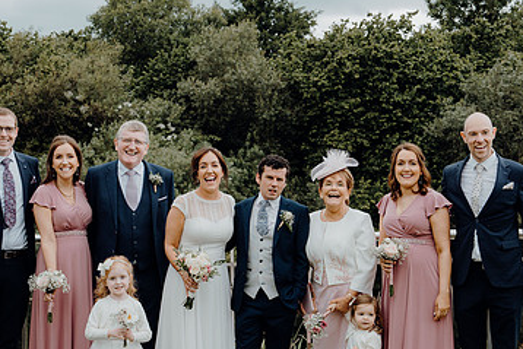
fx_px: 1061
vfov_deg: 18.6
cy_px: 226
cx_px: 247
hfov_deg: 27.7
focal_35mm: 73
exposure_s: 1/250
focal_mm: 45
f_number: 5.6
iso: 250
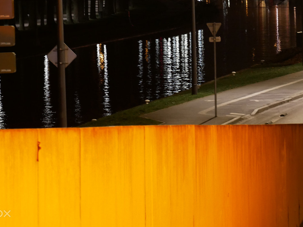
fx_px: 2786
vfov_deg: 4.7
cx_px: 177
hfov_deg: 6.2
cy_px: 76
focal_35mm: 318
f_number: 5.6
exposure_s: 1/2.5
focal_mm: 100
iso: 1250
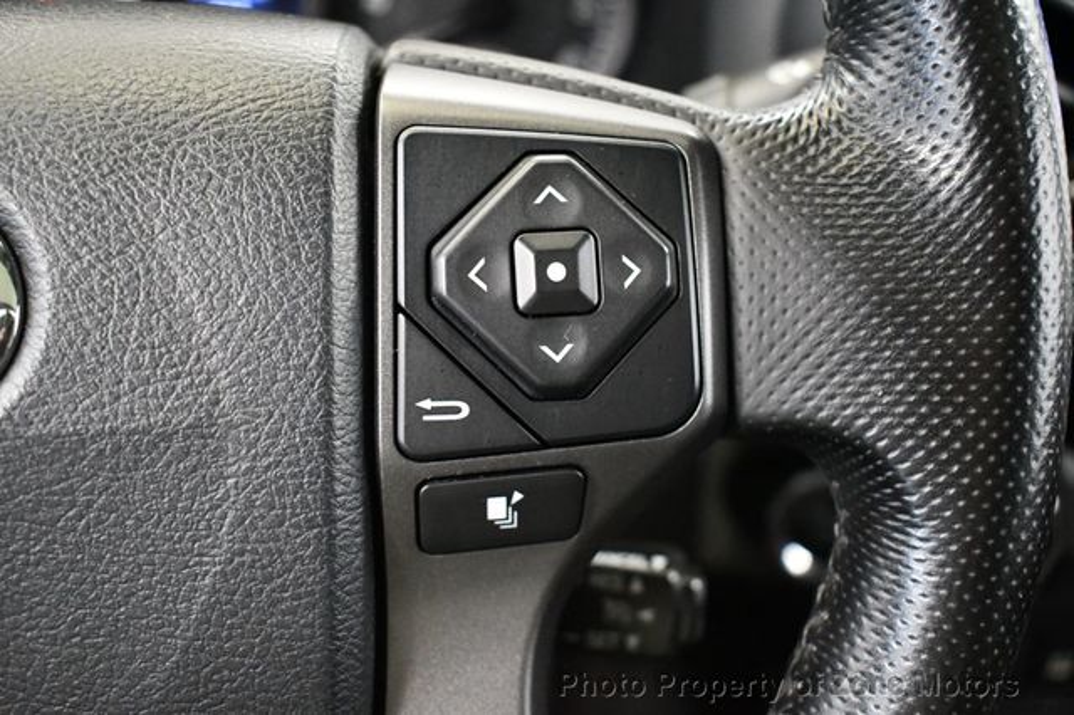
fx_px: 1163
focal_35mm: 39
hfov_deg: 49.6
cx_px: 537
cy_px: 358
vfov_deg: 34.2
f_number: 4
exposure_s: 1/60
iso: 7200
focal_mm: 26
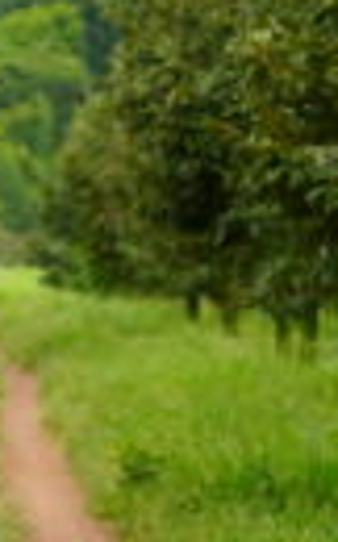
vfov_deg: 4.8
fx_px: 6411
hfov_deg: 3.0
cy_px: 208
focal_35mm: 434
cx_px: -106
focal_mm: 54
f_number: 4
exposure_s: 1/60
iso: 100
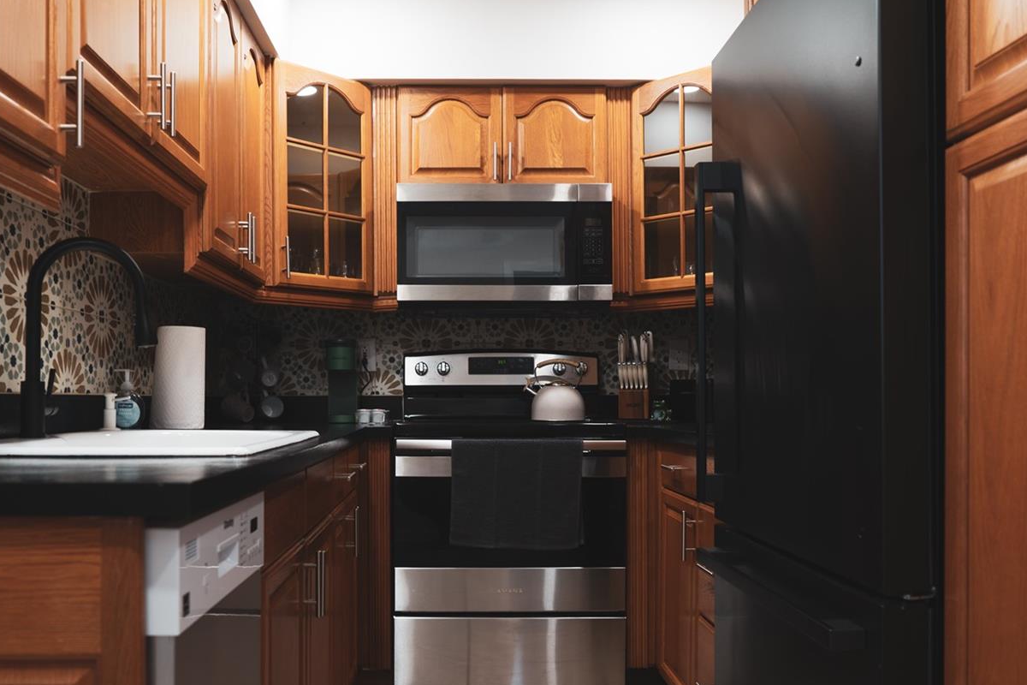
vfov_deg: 41.0
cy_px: 407
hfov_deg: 58.6
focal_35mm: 32
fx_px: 913
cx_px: 472
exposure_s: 1/25
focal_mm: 24
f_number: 4
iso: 250
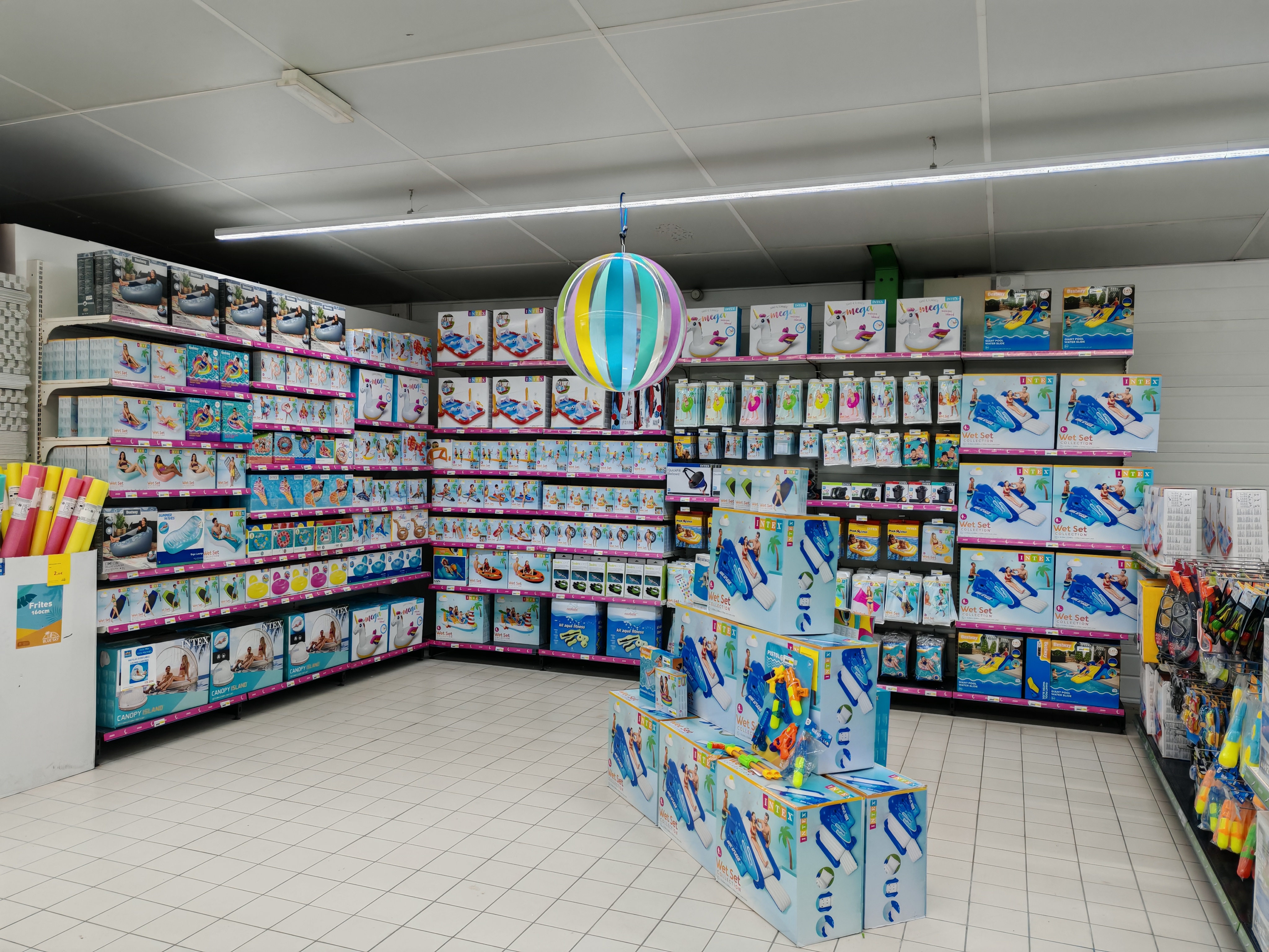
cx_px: 634
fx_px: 990
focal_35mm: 27
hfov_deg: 65.3
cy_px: 476
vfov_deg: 51.4
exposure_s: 1/100
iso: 100
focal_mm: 5.52
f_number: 1.95
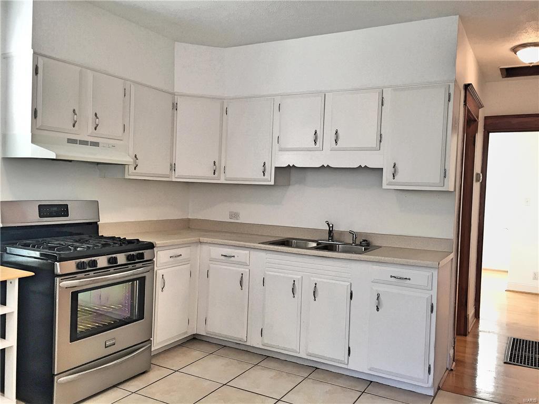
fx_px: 452
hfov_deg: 61.7
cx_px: 270
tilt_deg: -1.3
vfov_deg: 48.2
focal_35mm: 29
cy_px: 202
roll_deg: -1.3
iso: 64
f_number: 2.2
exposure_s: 1/30
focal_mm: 4.15
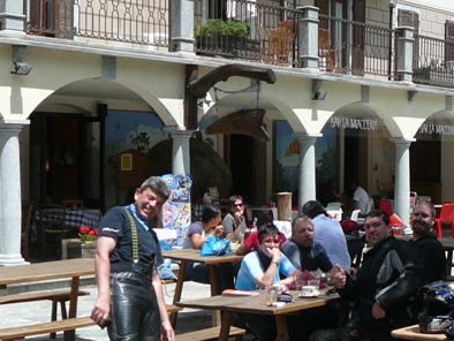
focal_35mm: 71
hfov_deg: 27.3
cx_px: 268
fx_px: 932
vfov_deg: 20.7
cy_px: 199
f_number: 2.8
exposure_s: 1/1000
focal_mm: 5.2
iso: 80
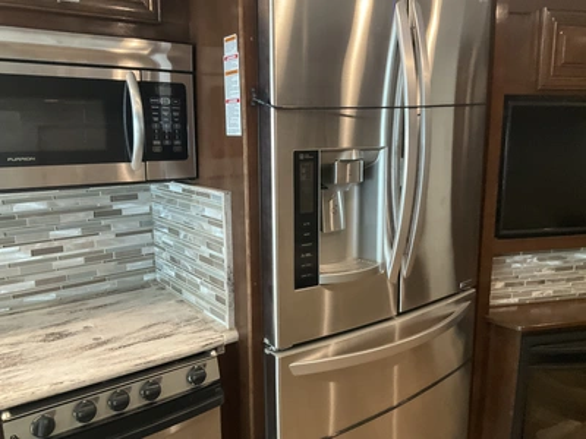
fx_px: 491
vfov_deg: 48.2
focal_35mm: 29
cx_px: 293
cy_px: 220
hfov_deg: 61.7
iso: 320
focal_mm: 3
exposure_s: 1/42
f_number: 1.8
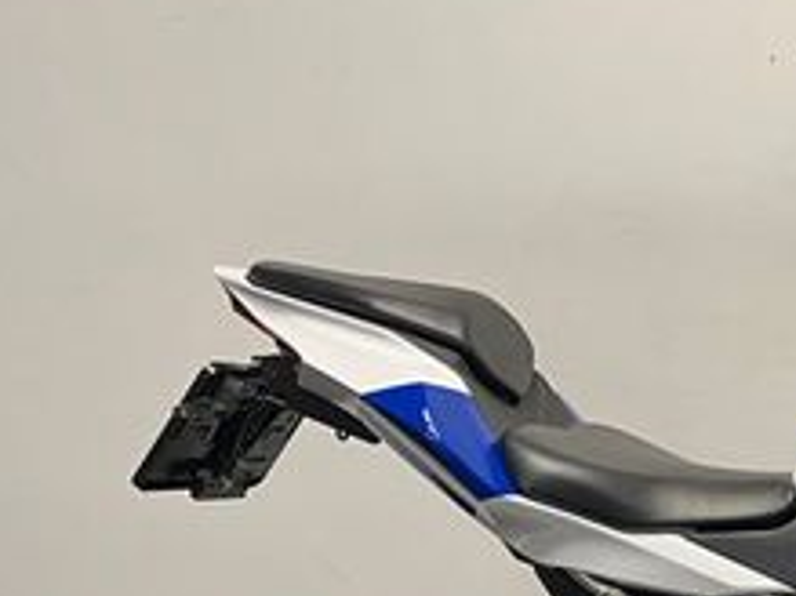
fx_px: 1747
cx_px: 970
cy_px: 705
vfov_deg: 18.4
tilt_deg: -14.8
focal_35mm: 76
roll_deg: +0.4
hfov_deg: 23.4
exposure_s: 1/50
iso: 100
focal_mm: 5.1
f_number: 1.6
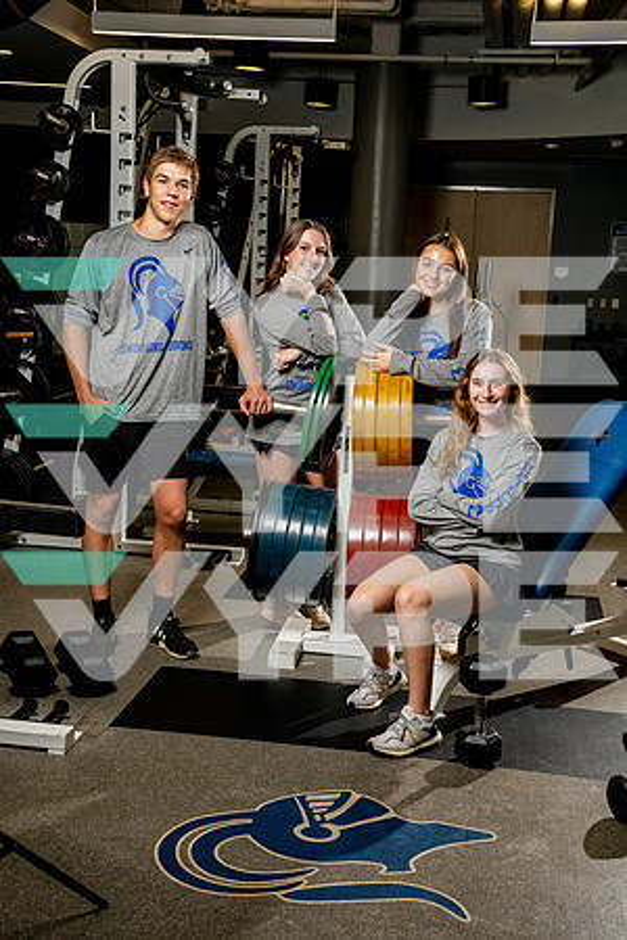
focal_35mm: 47
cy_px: 470
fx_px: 1228
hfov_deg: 28.6
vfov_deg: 41.9
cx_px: 314
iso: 320
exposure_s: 1/250
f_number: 8
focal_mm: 47
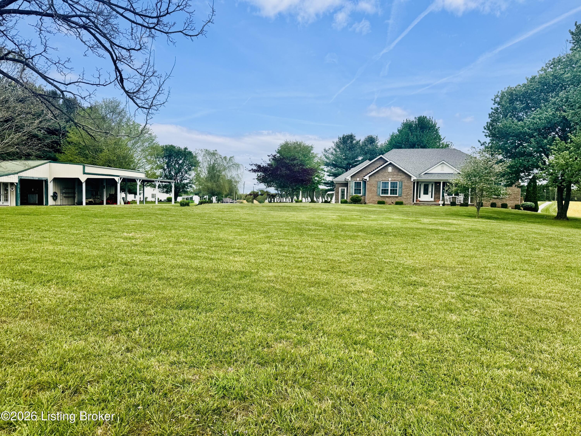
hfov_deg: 71.6
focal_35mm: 24
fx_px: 403
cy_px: 218
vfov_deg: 56.8
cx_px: 290
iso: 80
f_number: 1.78
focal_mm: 6.76
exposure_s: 1/6410
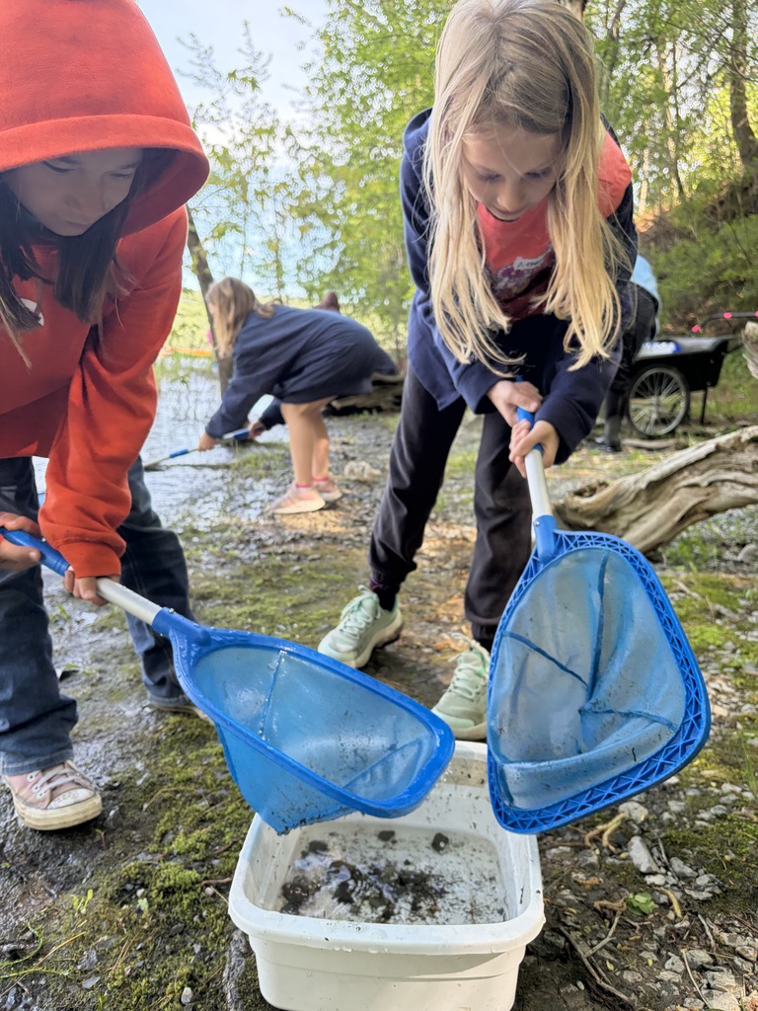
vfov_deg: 67.3
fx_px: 759
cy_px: 506
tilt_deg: -9.8
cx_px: 379
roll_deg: -2.2
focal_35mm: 26
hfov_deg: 53.1
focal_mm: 5.96
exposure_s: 1/236
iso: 125
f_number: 1.6
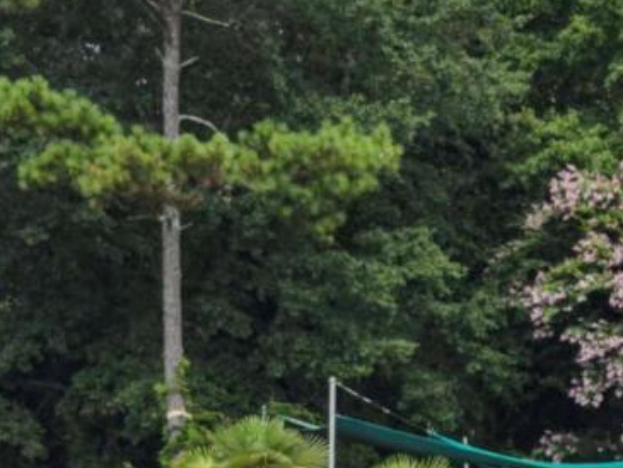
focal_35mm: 115
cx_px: 911
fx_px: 2070
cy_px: 448
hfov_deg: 15.8
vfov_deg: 12.8
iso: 100
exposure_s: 1/4000
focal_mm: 6.76
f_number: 1.8
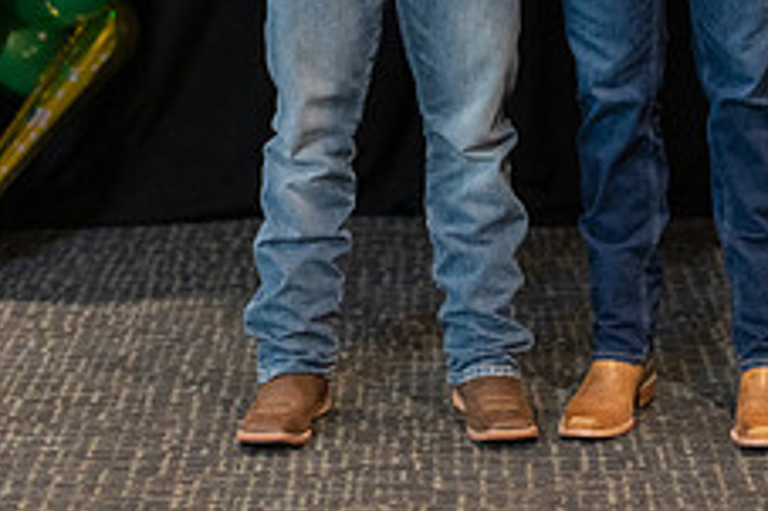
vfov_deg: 9.0
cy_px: -213
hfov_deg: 13.7
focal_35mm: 149
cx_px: 556
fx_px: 3176
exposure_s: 1/320
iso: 1600
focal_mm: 50
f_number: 1.2
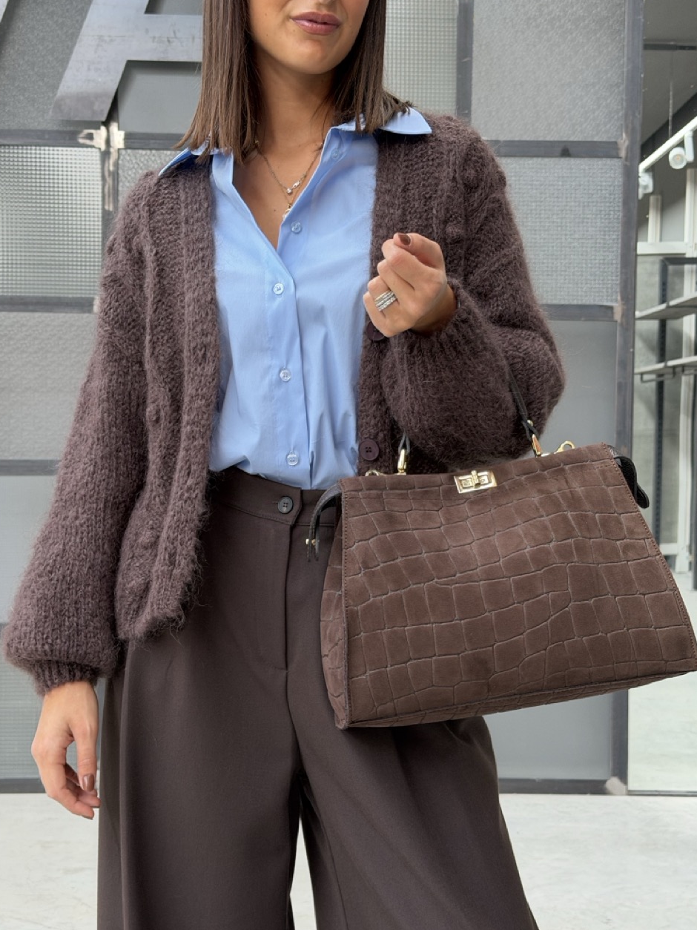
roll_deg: -0.3
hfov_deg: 29.7
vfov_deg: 38.9
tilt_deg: -1.8
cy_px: 469
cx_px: 345
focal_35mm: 49
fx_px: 1316
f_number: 1.78
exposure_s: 1/60
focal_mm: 6.76
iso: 250
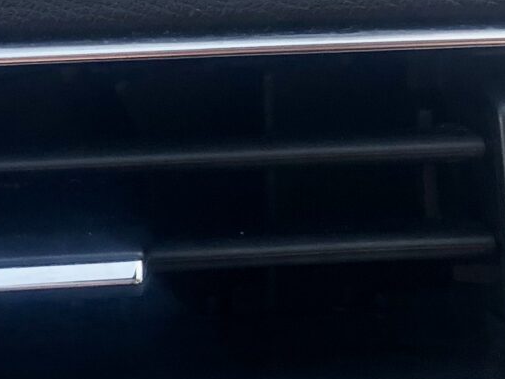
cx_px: 356
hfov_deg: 13.9
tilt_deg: -19.9
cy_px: -22
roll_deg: -1.0
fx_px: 2072
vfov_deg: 10.3
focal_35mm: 142
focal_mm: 3.99
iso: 25
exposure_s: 1/119
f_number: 1.8
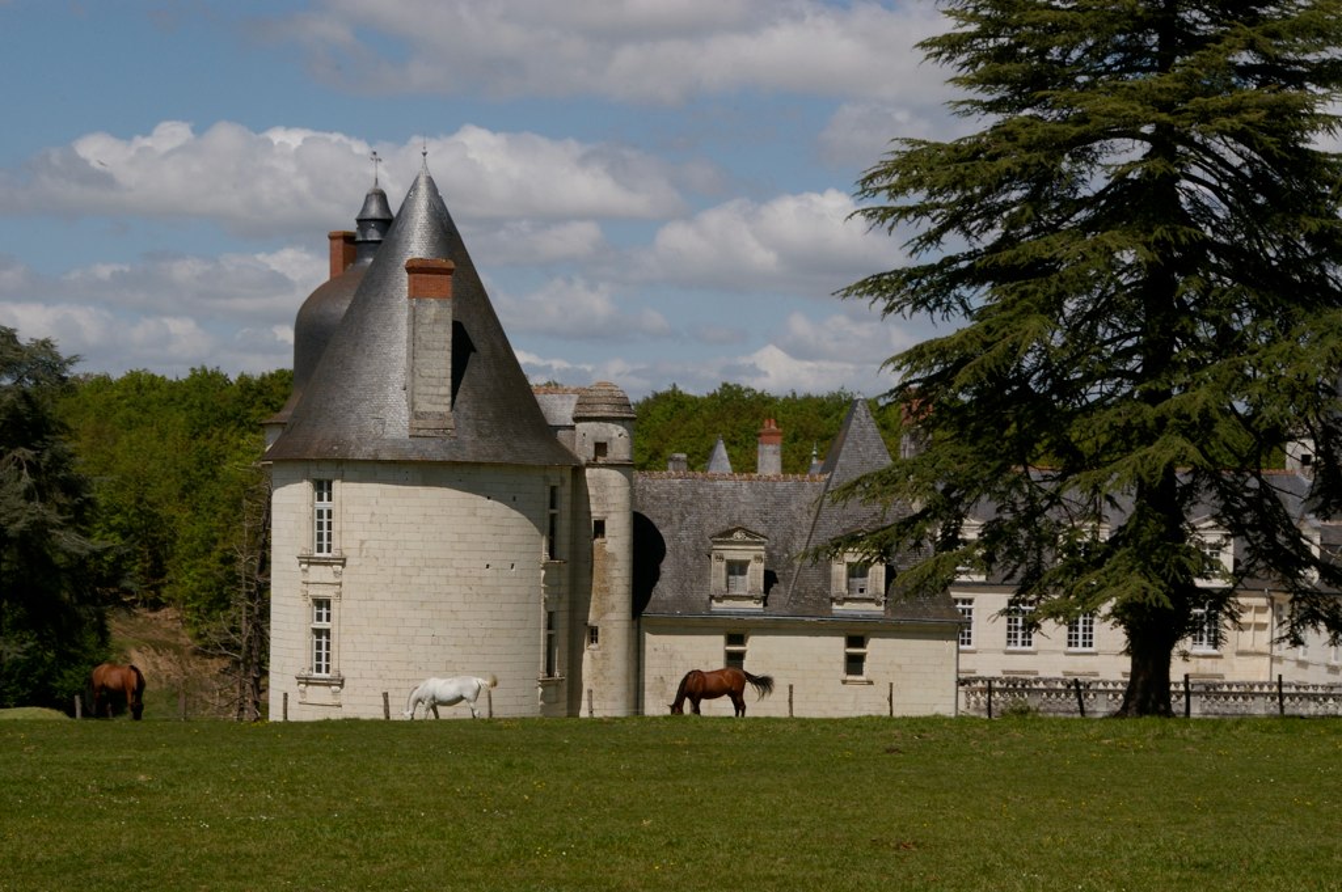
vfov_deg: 16.5
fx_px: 3073
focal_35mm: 82
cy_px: 446
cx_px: 671
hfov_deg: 24.6
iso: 200
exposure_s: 1/125
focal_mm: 55
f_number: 20
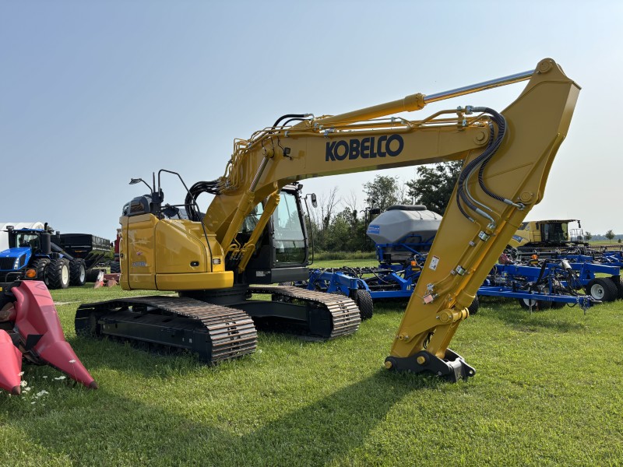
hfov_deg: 67.3
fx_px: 468
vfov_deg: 53.1
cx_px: 312
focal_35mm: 26
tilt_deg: +1.6
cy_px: 234
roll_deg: +2.4
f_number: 1.6
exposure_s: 1/3788
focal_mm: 5.96
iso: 50
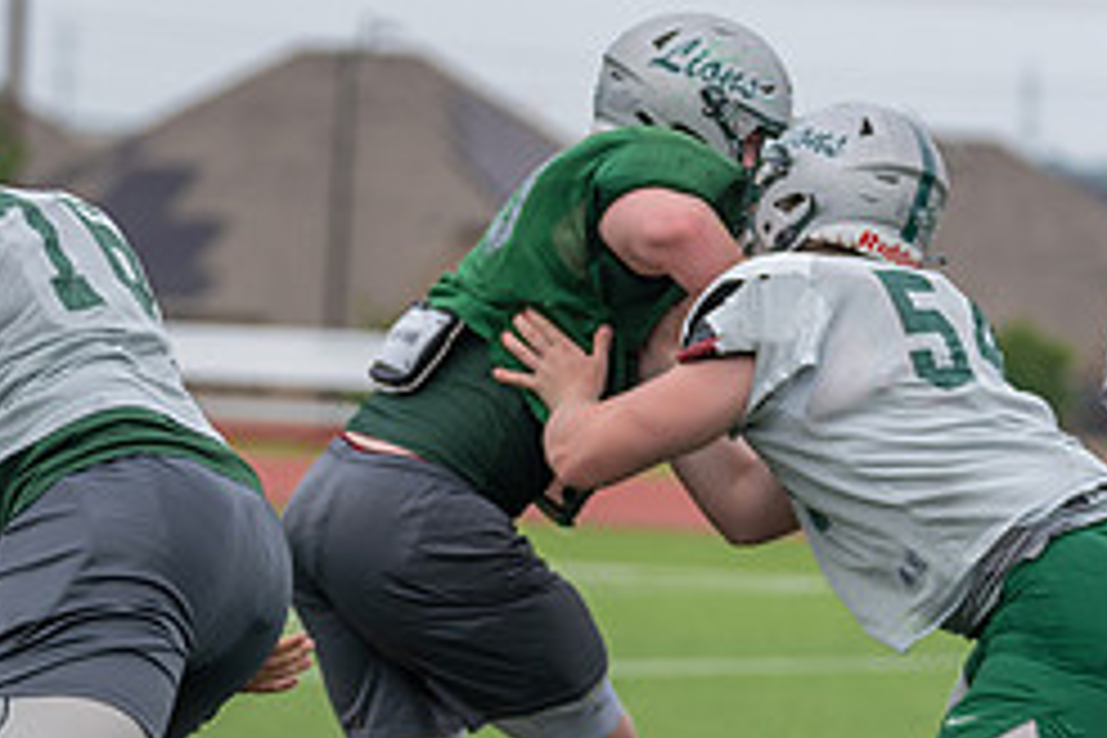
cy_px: 542
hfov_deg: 6.1
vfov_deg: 4.1
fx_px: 10300
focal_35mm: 335
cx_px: 194
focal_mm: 142
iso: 160
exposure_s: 1/1250
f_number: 3.5
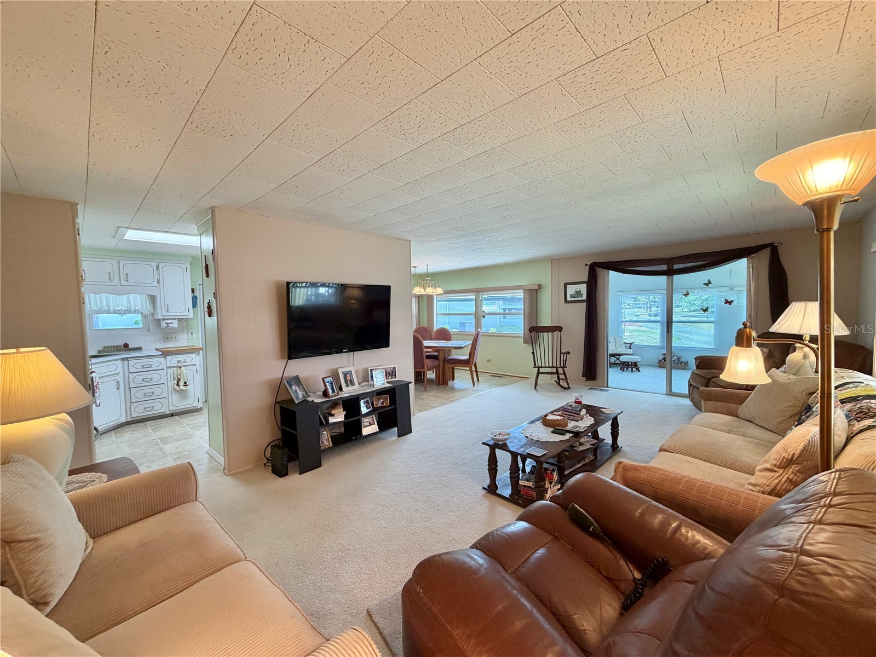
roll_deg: +1.4
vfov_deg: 85.7
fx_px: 354
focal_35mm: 14
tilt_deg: -3.5
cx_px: 438
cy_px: 328
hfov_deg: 102.1
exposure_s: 1/120
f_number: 2.2
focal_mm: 2.22
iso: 200
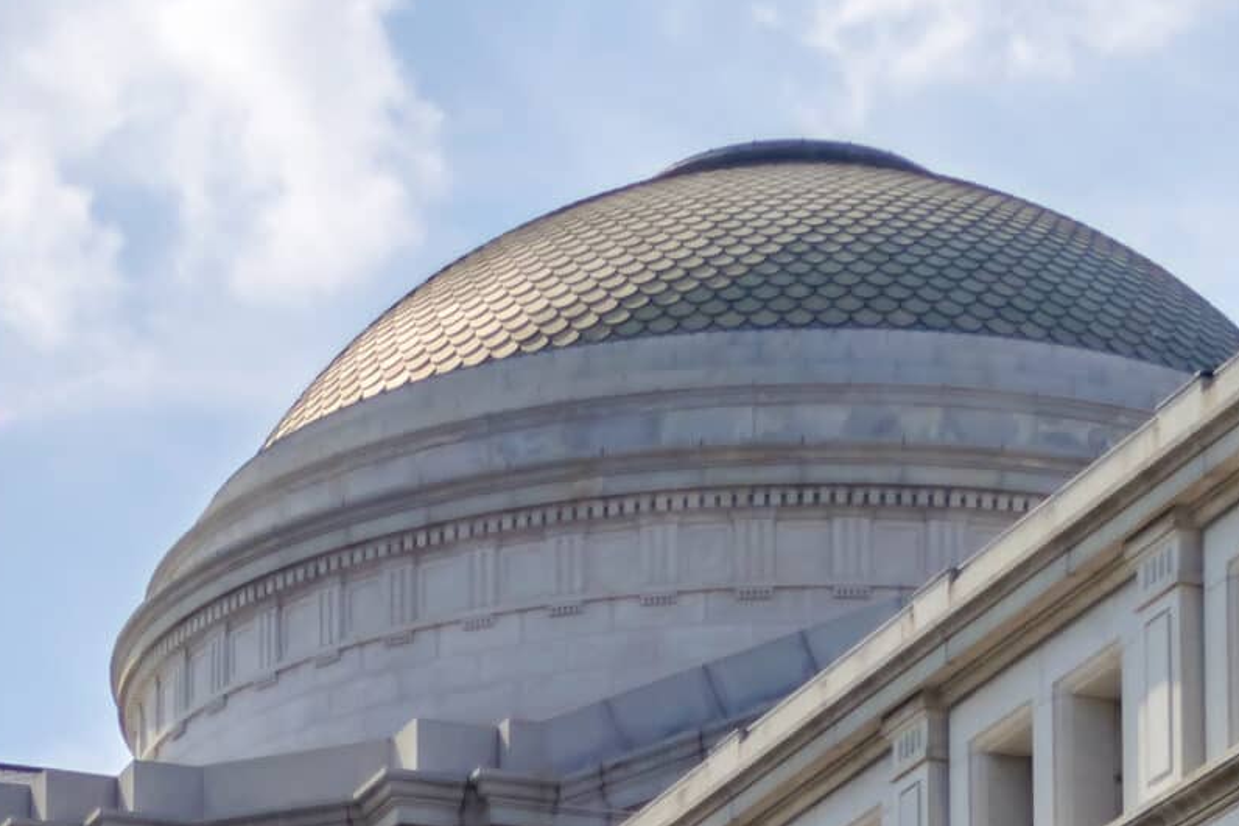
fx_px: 5301
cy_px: 1278
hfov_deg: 13.3
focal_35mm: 154
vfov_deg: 8.7
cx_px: 577
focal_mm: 32
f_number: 4.8
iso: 100
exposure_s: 1/400
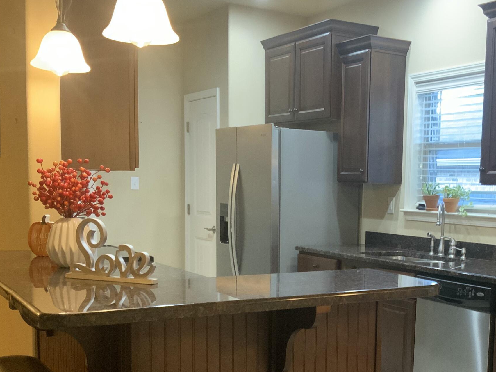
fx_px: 731
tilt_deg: -6.6
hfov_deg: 36.7
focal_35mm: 51
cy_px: 278
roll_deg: -2.5
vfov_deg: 28.2
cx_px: 363
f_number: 1.8
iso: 200
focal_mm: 3
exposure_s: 1/40
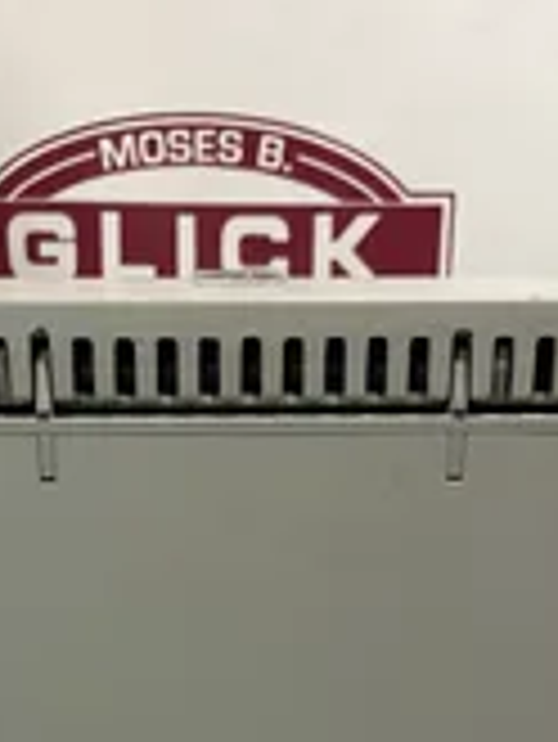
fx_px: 1352
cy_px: 823
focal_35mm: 63
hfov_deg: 23.3
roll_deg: -0.4
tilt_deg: -23.5
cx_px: 212
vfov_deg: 27.9
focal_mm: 4.2
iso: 250
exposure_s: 1/60
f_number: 1.6
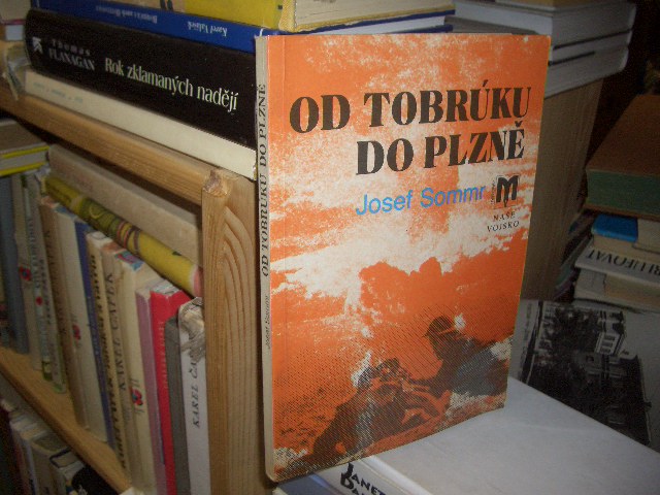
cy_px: 248
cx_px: 330
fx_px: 667
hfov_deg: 52.6
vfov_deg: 40.7
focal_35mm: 35
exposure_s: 1/60
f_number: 2.6
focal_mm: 5.8
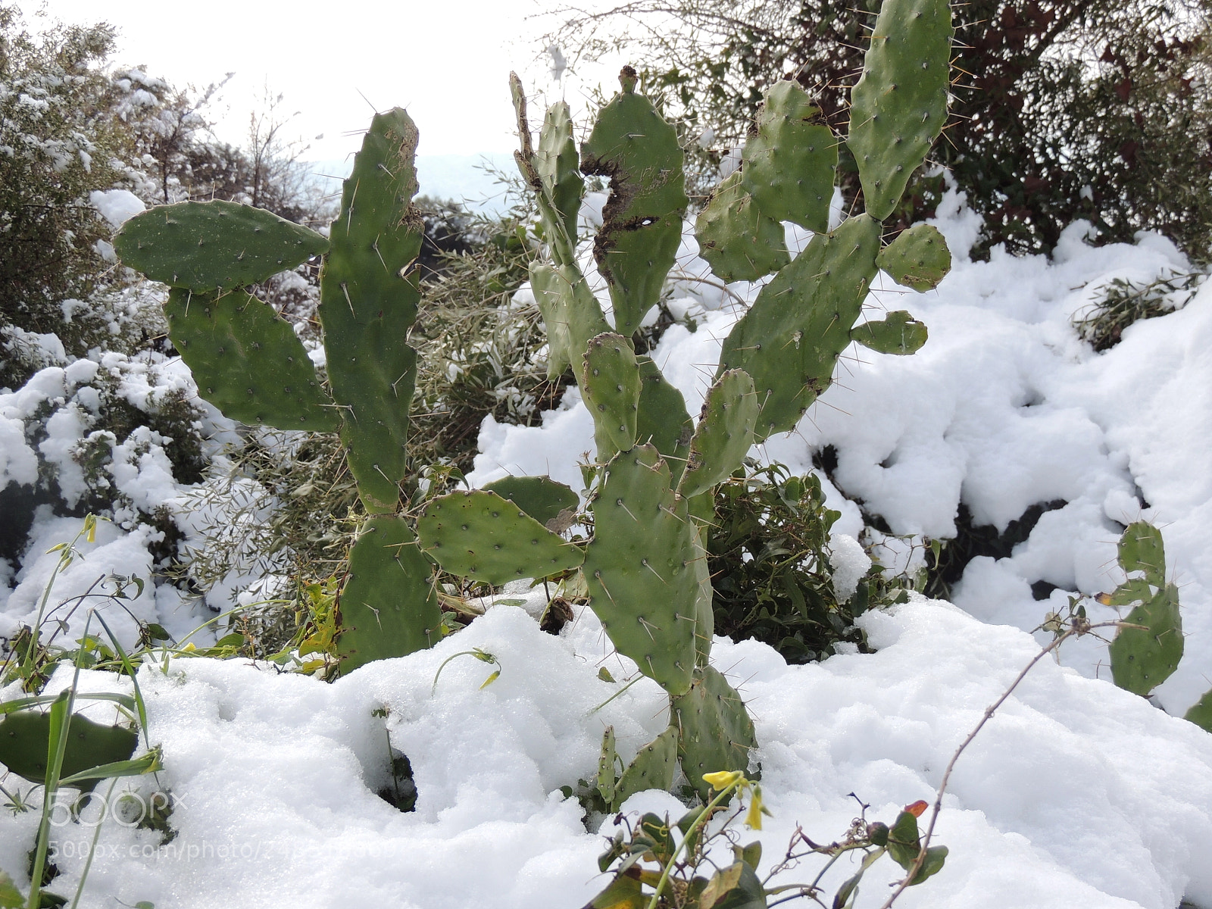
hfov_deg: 34.9
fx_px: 1926
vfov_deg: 26.6
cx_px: 606
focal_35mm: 55
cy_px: 454
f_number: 3.7
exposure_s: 1/500
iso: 100
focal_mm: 9.8
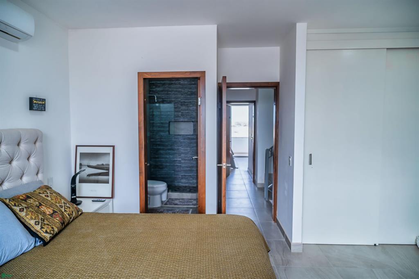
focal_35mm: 20
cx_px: 210
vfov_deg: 61.9
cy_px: 140
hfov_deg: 84.0
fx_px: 233
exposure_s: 1/200
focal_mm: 20
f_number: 4
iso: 320
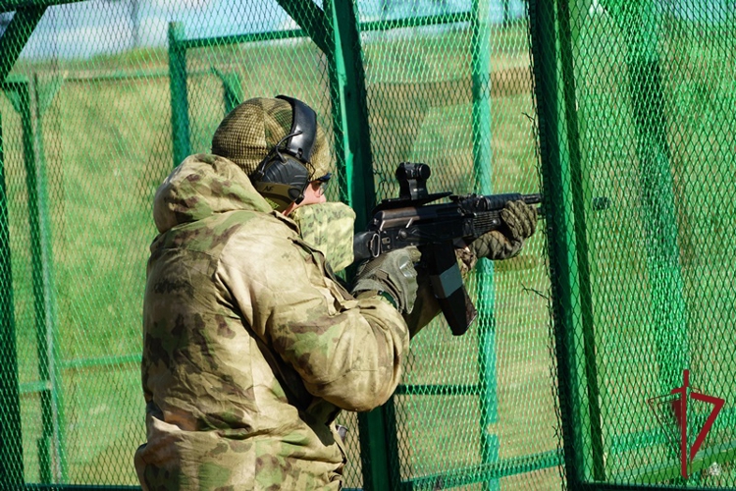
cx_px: 368
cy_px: 246
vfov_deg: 11.0
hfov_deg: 16.5
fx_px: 2545
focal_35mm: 124
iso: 100
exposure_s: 1/400
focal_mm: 83
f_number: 5.6
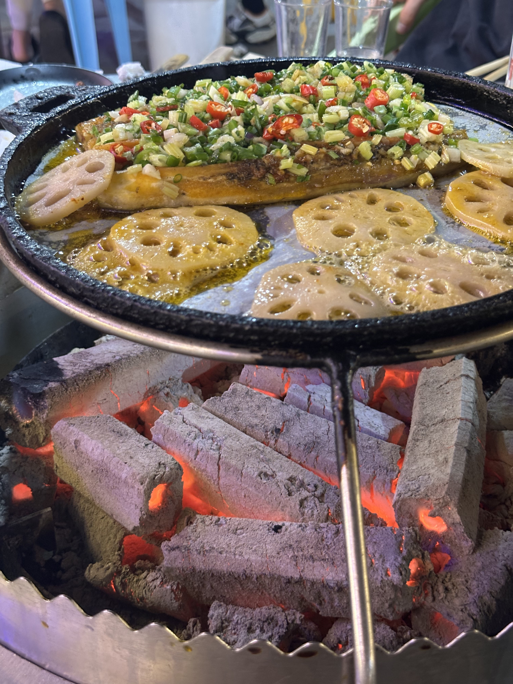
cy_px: 342
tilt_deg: -32.9
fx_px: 948
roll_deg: -0.1
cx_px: 256
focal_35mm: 48
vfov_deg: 39.7
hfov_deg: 30.3
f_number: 1.8
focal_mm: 6.9
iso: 400
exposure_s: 1/25
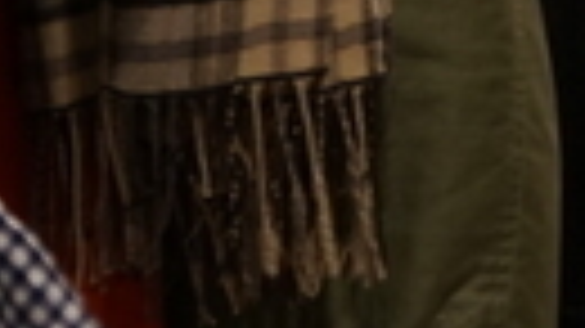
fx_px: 3458
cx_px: 1818
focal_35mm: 223
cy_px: -946
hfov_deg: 8.1
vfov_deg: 4.9
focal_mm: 18
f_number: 4
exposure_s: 1/25
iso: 400
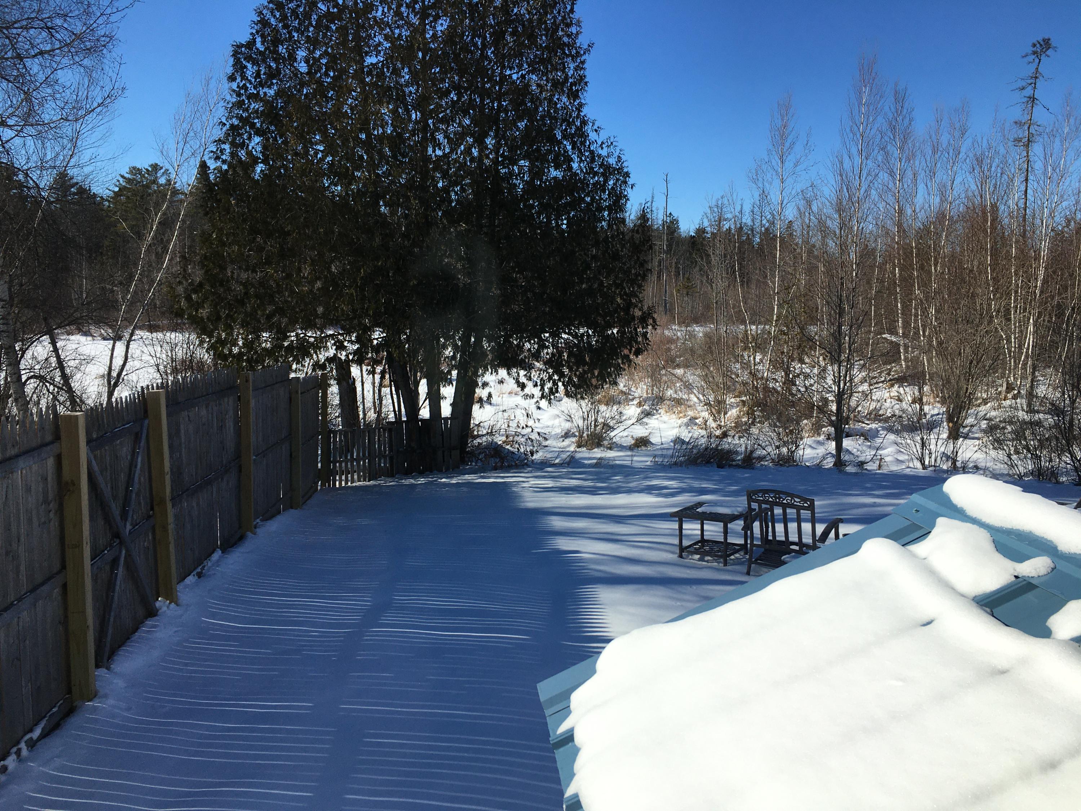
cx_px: 540
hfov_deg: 61.7
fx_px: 906
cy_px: 406
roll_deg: -2.0
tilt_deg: -7.5
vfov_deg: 48.2
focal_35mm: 29
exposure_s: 1/1972
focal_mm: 4.15
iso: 25
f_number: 2.2
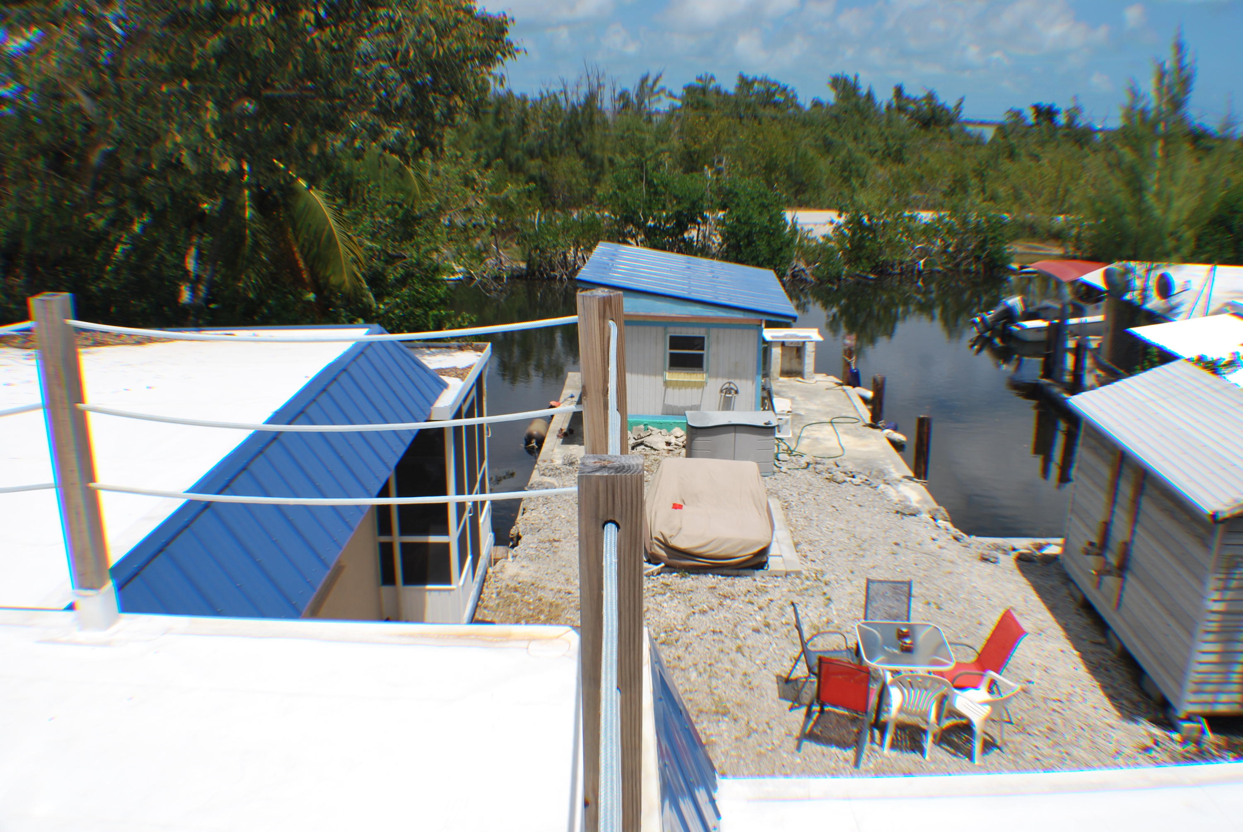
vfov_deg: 37.0
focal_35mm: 36
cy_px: 416
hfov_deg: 53.1
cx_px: 622
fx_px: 1244
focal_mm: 24
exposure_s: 1/320
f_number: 9
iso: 100
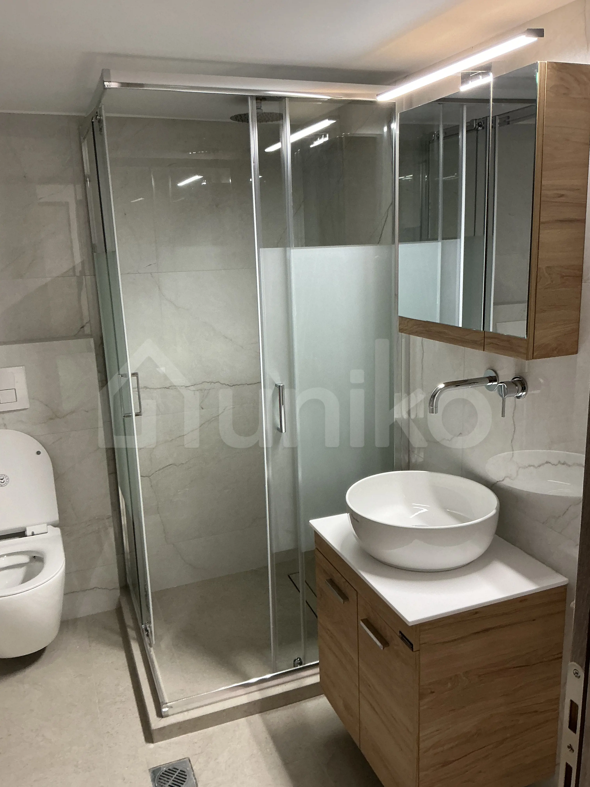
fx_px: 636
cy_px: 394
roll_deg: +1.3
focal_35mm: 28
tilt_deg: -12.7
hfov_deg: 49.7
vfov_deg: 63.4
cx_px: 295
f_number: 1.8
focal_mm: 3
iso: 80
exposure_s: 1/50
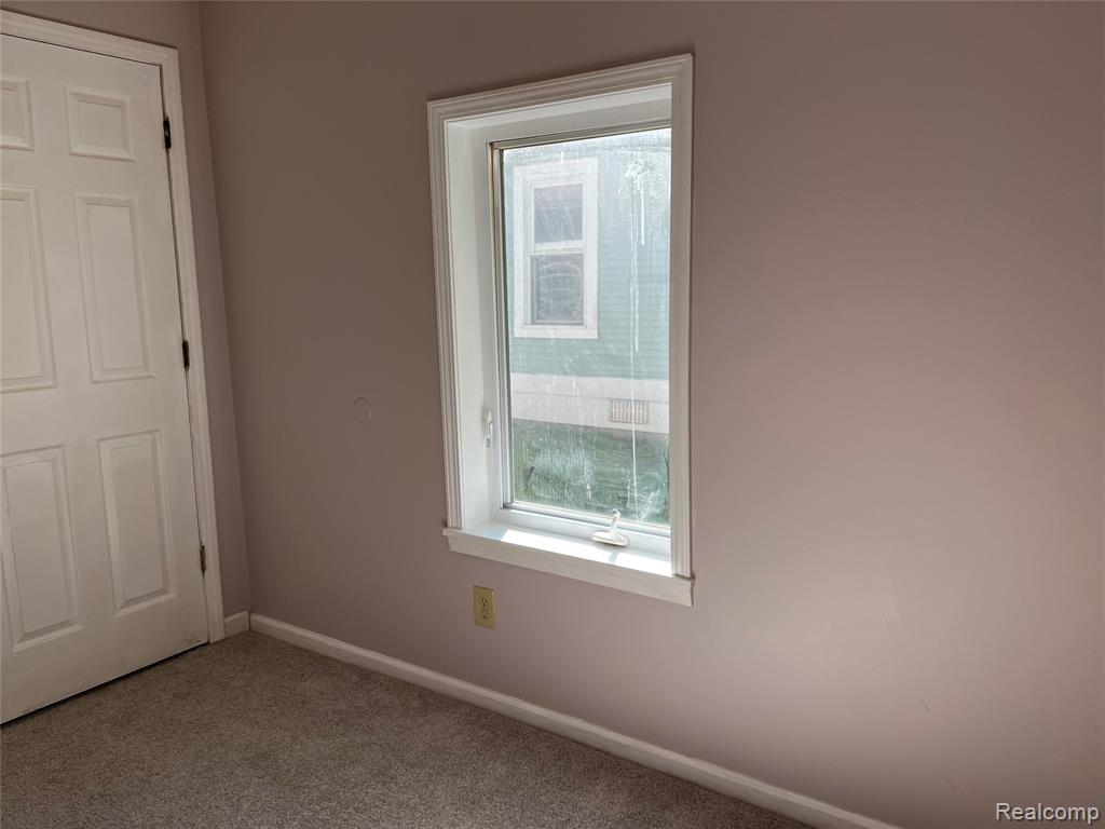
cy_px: 414
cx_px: 552
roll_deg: +0.5
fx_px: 830
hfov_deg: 67.3
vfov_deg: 53.1
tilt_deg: -9.6
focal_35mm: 26
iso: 50
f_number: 1.6
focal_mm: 5.1
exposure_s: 1/457
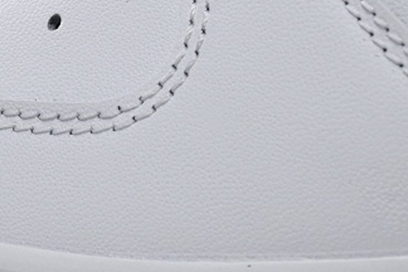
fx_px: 4397
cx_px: 96
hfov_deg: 5.3
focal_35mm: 388
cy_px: 77
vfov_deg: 3.5
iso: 1600
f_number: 14
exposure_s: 1/125
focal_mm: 105
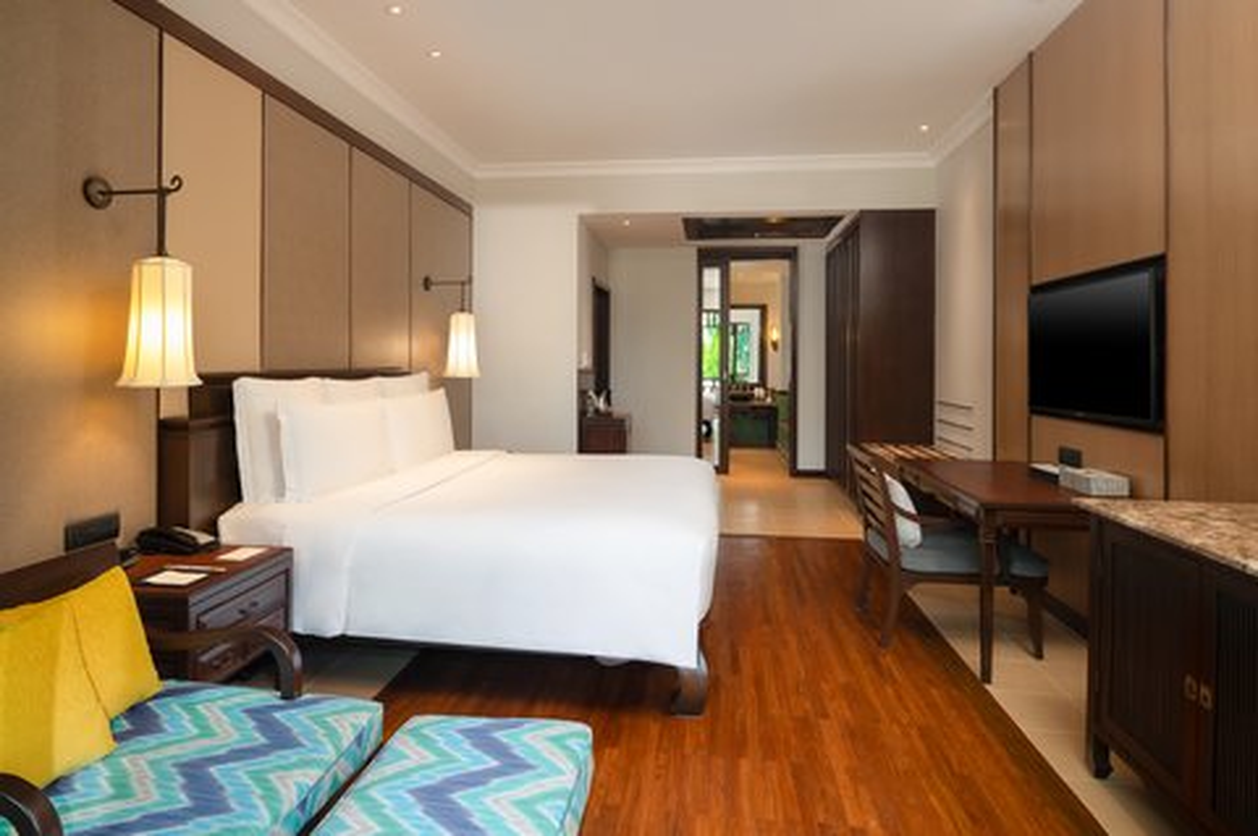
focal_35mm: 19
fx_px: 663
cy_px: 418
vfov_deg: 64.4
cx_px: 629
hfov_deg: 87.0
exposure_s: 1/6
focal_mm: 19
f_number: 8
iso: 320
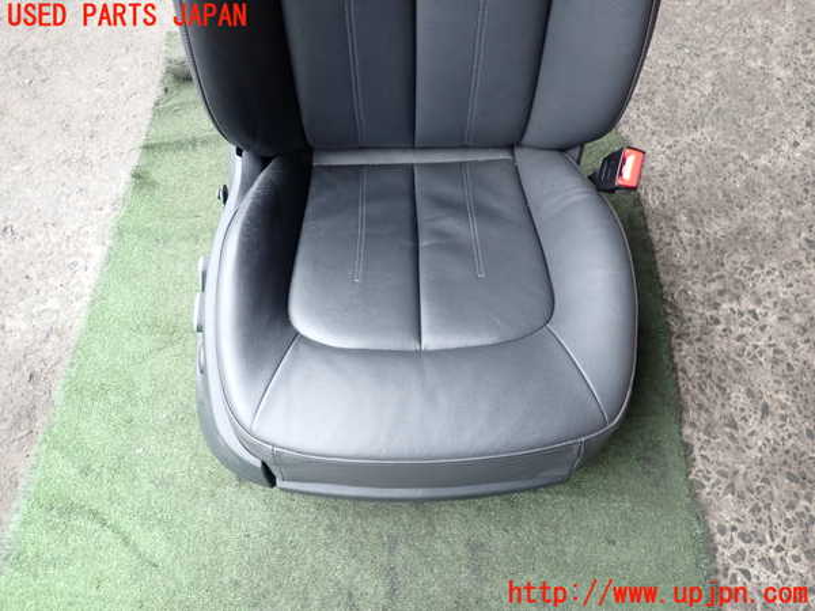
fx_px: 589
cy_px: 306
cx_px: 408
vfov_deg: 54.9
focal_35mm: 25
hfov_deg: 69.4
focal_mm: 4.5
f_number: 2
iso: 160
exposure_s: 1/60
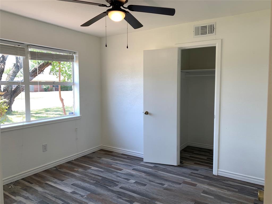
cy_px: 102
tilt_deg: -3.2
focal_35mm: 26
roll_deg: -0.1
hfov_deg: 67.3
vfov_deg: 53.1
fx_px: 204
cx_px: 136
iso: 25
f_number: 1.8
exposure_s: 1/120
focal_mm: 4.25
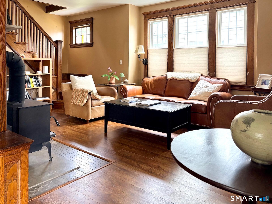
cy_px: 102
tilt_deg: -8.7
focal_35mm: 26
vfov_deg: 53.1
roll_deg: +1.2
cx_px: 136
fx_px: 204
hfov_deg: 67.3
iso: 125
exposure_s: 1/60
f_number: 1.6
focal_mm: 5.96
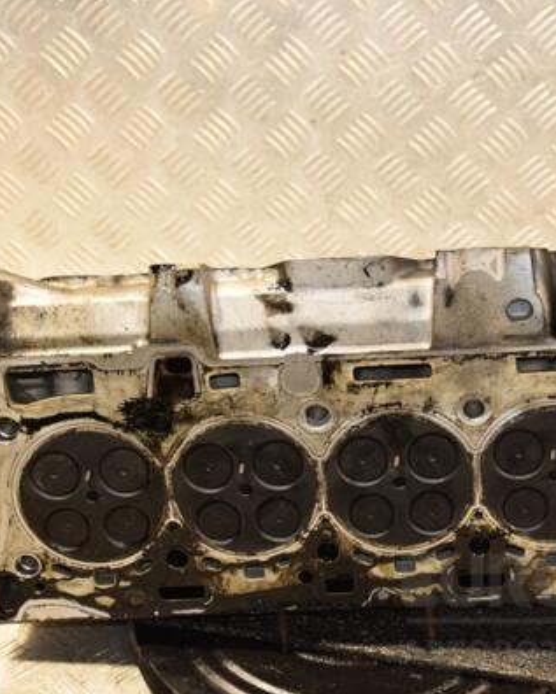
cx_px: 368
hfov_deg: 20.4
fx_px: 1536
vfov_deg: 25.5
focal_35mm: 75
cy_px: 347
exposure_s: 1/100
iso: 800
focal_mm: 35
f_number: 5
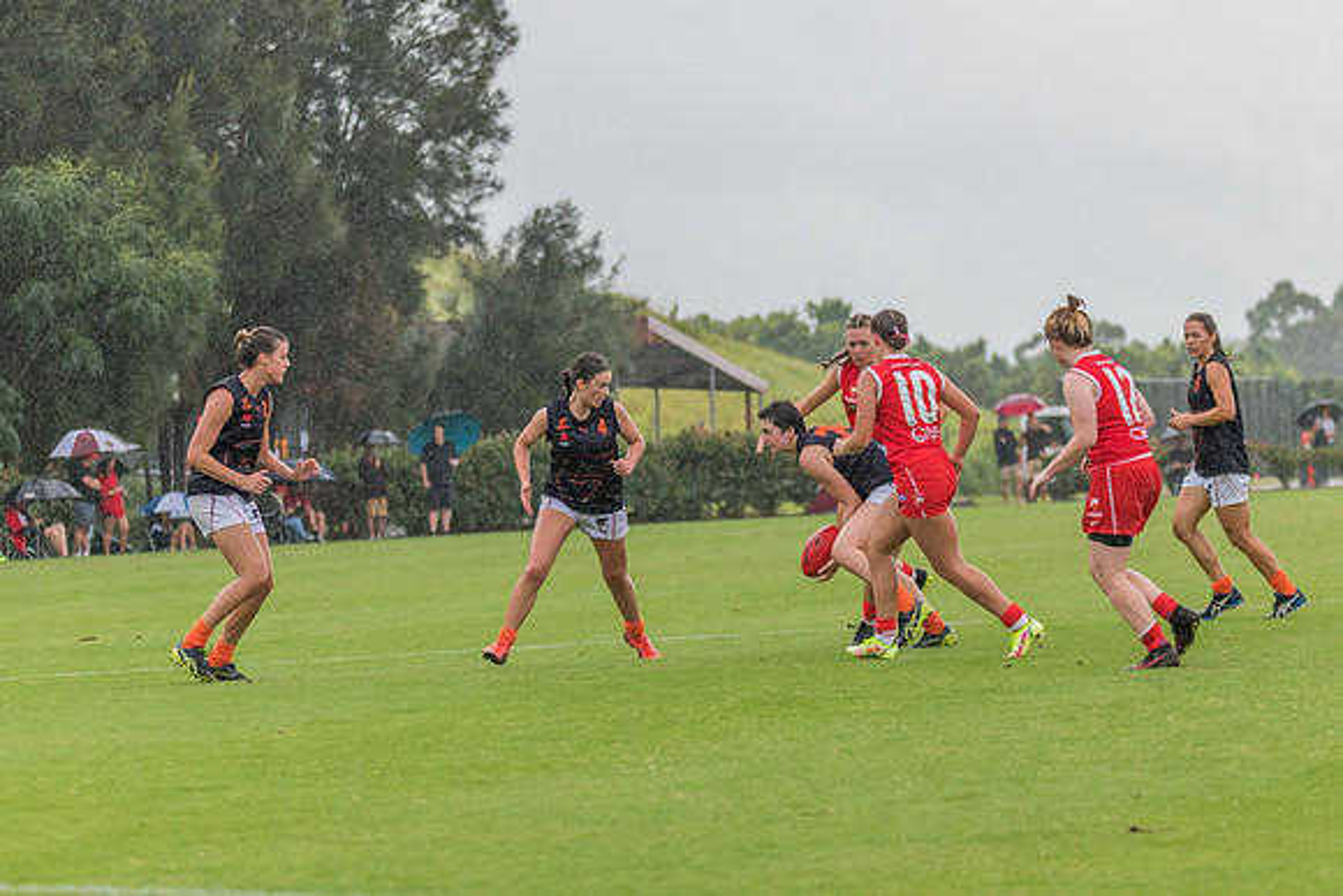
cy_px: 374
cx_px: 683
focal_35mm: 197
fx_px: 7356
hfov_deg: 10.4
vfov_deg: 7.0
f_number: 5
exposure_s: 1/1250
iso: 640
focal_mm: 150
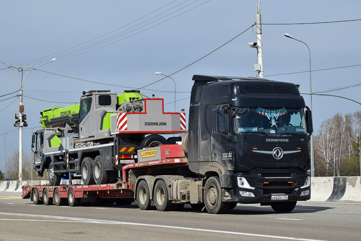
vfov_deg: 16.6
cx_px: 180
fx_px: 827
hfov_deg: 24.6
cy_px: 120
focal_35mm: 82
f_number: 8
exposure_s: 1/1250
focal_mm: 55
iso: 200
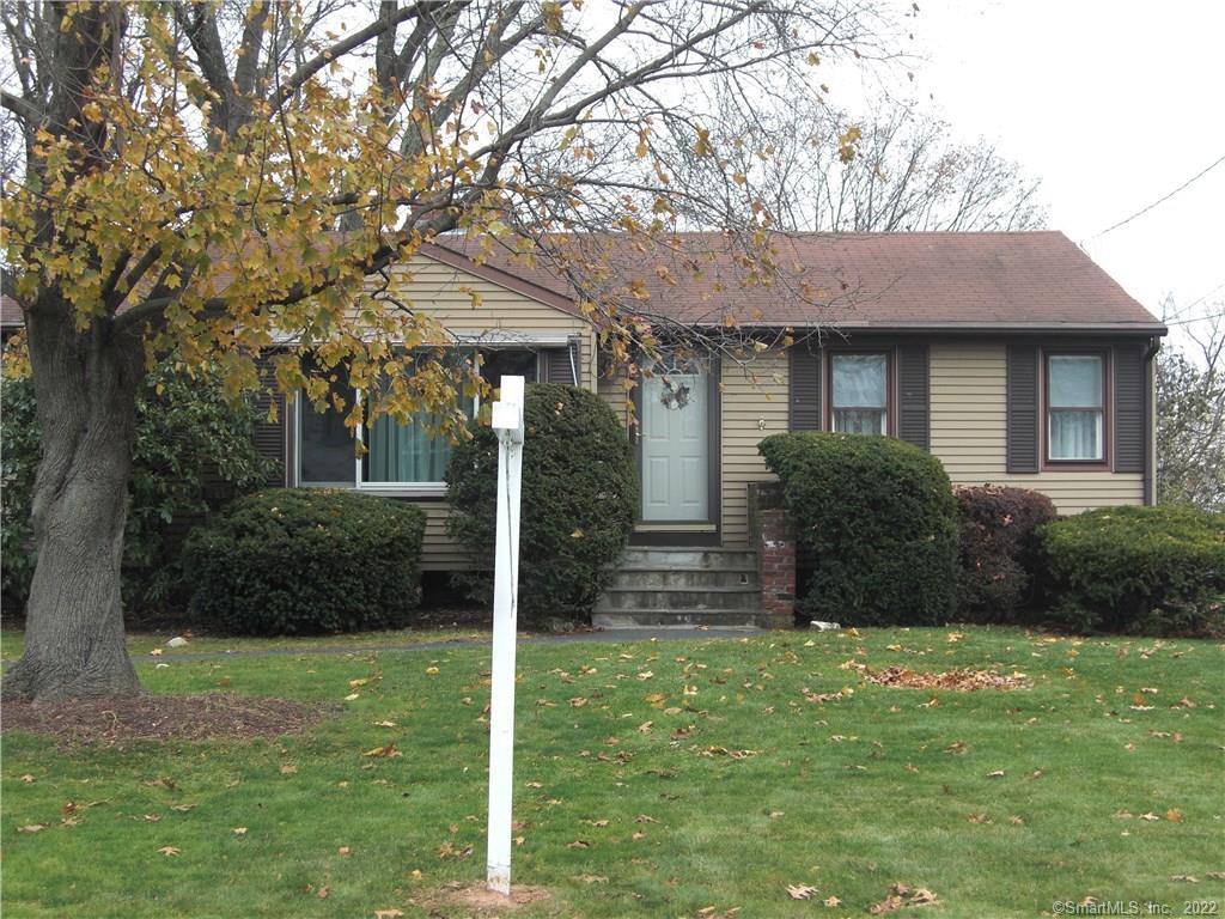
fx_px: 1628
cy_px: 460
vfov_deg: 31.5
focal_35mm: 46
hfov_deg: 41.2
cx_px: 612
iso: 50
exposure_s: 1/100
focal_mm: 8.2
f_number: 3.3
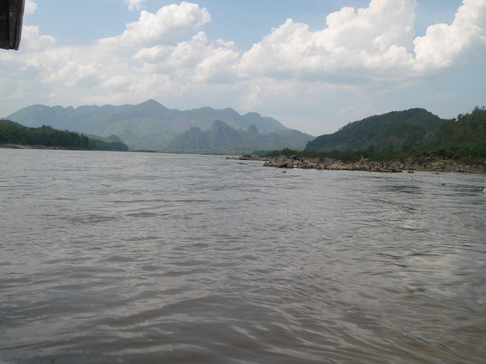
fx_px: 547
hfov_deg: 47.9
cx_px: 244
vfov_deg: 36.8
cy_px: 178
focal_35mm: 39
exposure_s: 1/238
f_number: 7.6
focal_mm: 8
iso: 100
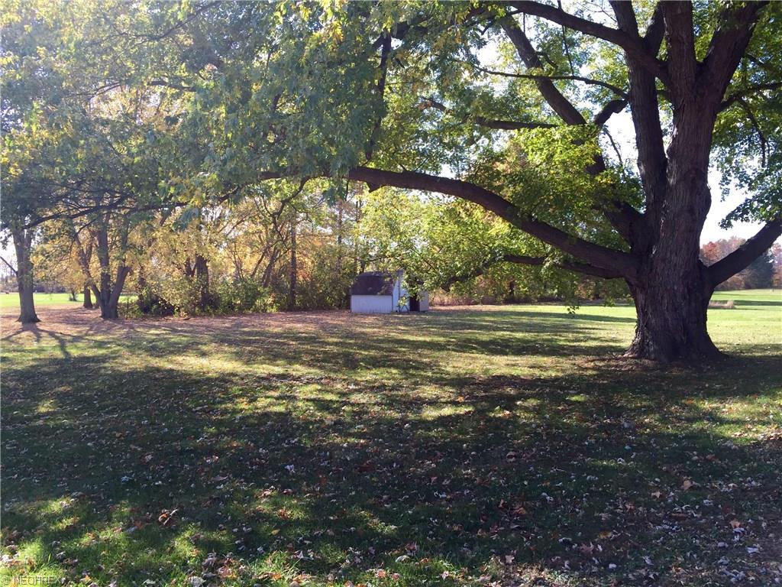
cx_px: 391
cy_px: 294
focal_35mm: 29
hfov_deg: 61.7
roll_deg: -0.1
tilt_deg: -0.6
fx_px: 655
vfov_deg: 48.2
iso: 32
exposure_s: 1/350
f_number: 2.2
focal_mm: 4.15
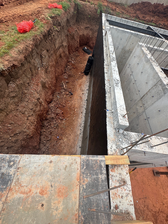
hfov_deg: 85.7
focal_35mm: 14
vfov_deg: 102.1
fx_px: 91
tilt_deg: -55.9
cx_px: 84
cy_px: 112
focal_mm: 2.22
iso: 50
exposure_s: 1/868
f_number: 2.2
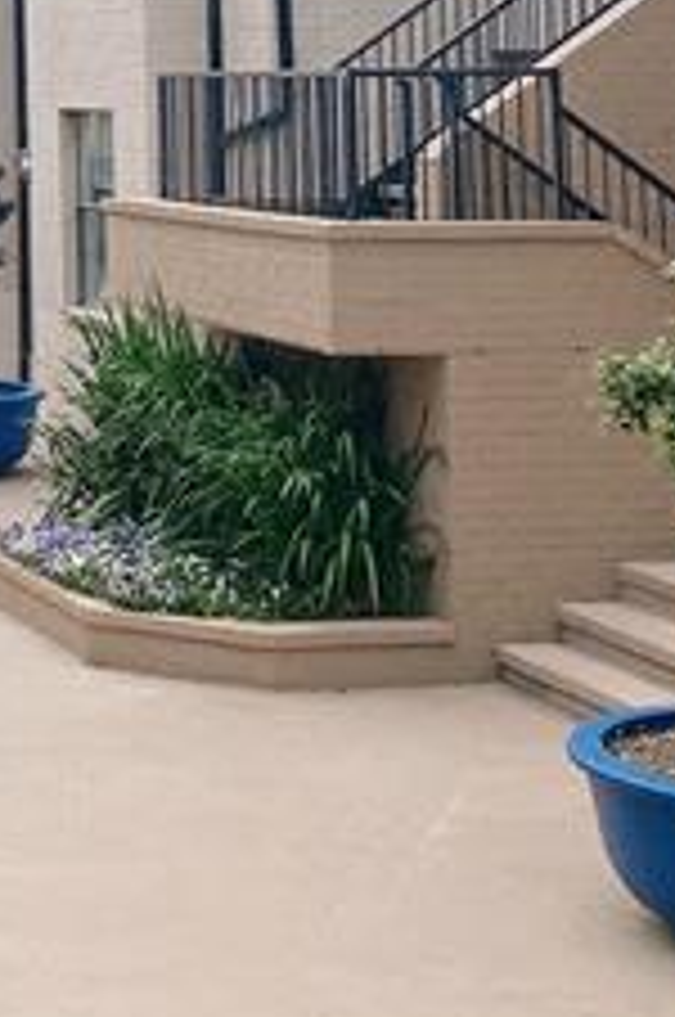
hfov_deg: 13.3
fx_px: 2595
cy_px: -68
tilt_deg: +4.4
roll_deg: -0.9
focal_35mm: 92
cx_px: -554
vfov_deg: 21.2
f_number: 1.8
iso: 32
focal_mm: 4.25
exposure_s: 1/5236
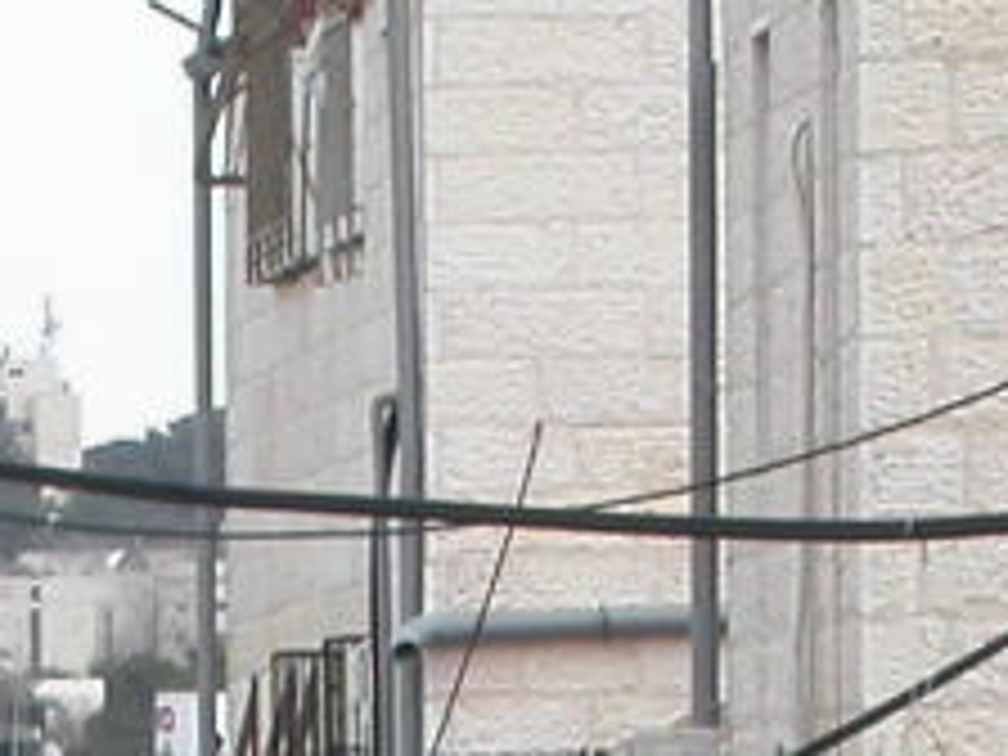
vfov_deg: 2.0
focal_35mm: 749
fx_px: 21810
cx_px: -81
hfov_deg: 2.6
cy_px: 1692
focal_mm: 27.1
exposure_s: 1/312
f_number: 5.9
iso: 100
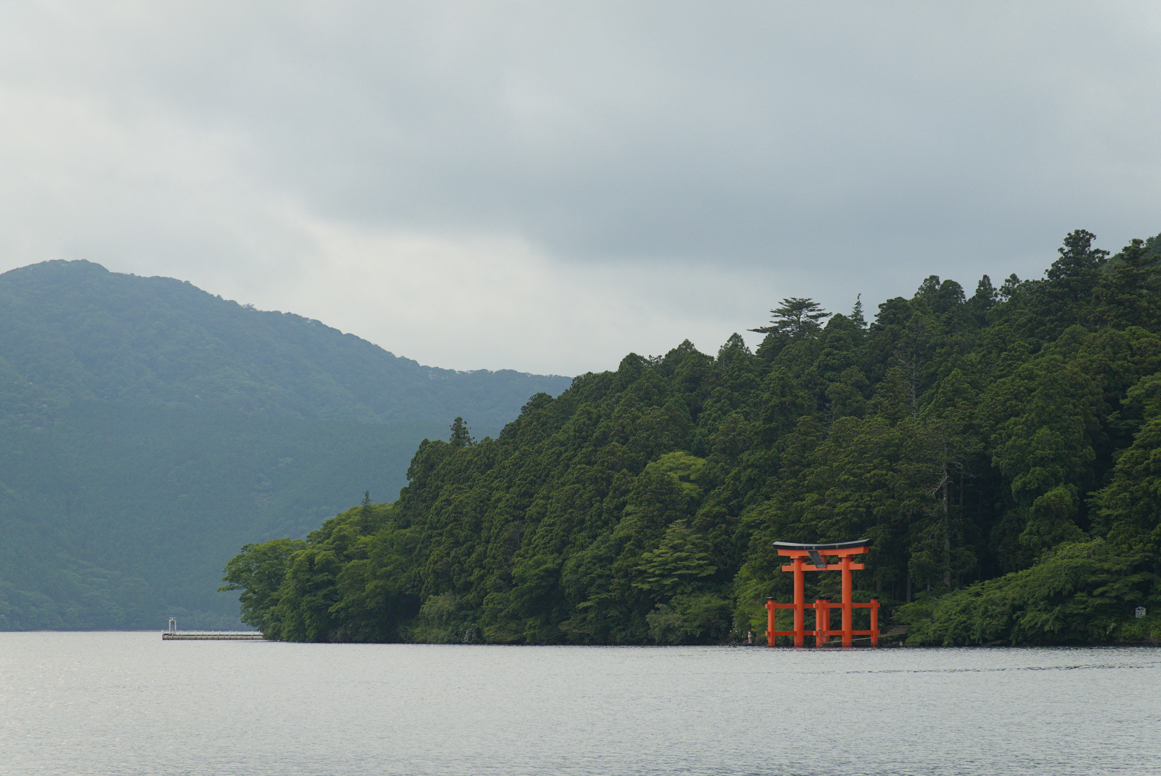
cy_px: 388
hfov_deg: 15.2
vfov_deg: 10.2
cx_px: 580
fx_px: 4357
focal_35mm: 135
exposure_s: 1/320
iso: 100
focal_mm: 49.7
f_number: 4.5
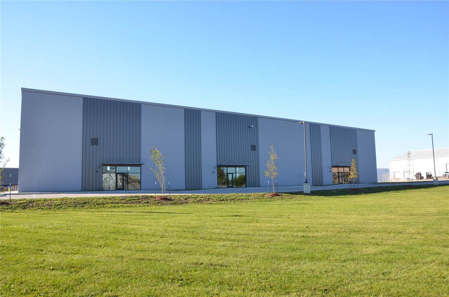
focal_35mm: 27
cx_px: 224
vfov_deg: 47.7
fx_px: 336
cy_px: 148
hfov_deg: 67.5
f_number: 8
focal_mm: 18
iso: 200
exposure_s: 1/250
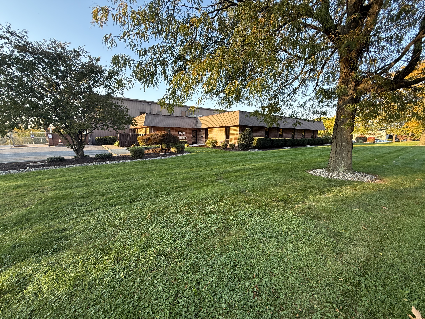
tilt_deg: -7.9
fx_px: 172
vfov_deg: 85.7
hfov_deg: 102.1
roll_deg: -0.4
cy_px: 160
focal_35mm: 14
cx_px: 212
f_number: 2.2
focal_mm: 2.22
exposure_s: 1/144
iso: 64
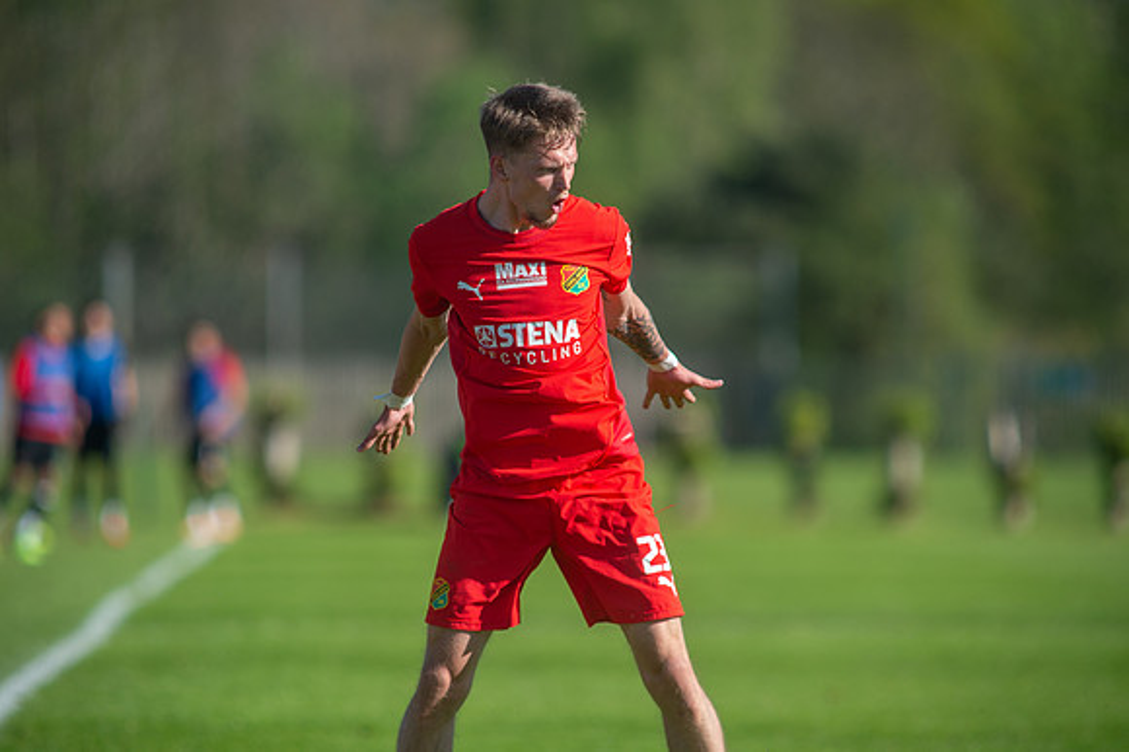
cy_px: 376
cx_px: 564
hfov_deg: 4.8
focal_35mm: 428
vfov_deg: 3.2
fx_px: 13411
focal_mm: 420
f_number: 4
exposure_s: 1/1600
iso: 320
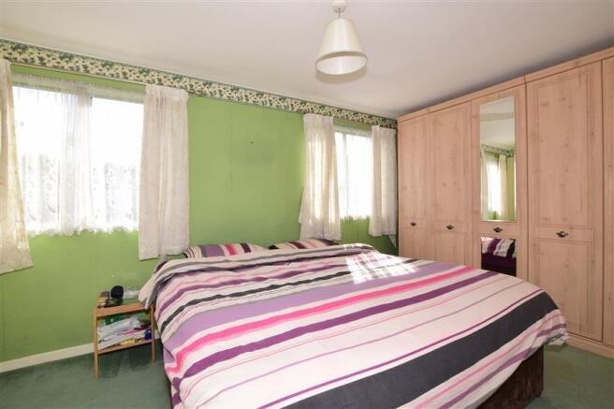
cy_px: 204
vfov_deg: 77.3
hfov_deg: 100.4
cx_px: 307
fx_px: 256
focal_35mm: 15
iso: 250
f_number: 18
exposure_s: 1/50
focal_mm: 10
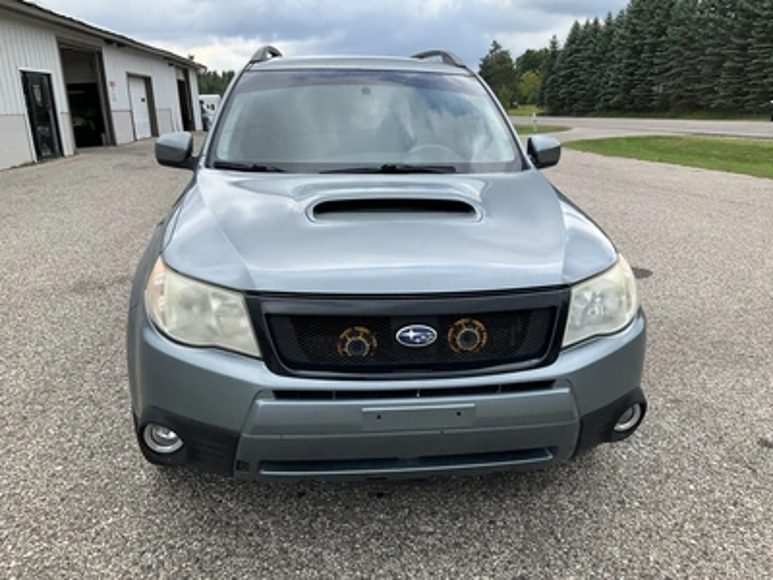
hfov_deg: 61.7
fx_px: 648
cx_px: 386
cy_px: 290
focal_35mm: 29
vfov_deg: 48.2
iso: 25
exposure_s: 1/691
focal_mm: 3
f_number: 1.8
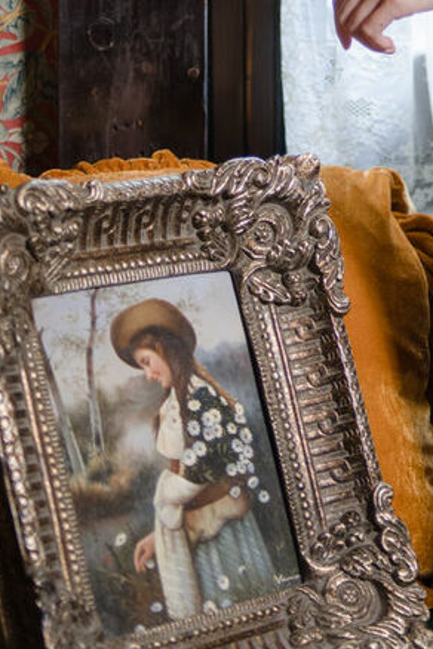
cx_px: 626
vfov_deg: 15.6
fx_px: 2273
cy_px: -149
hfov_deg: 10.5
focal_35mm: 126
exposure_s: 1/125
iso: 320
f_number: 1.4
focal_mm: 35
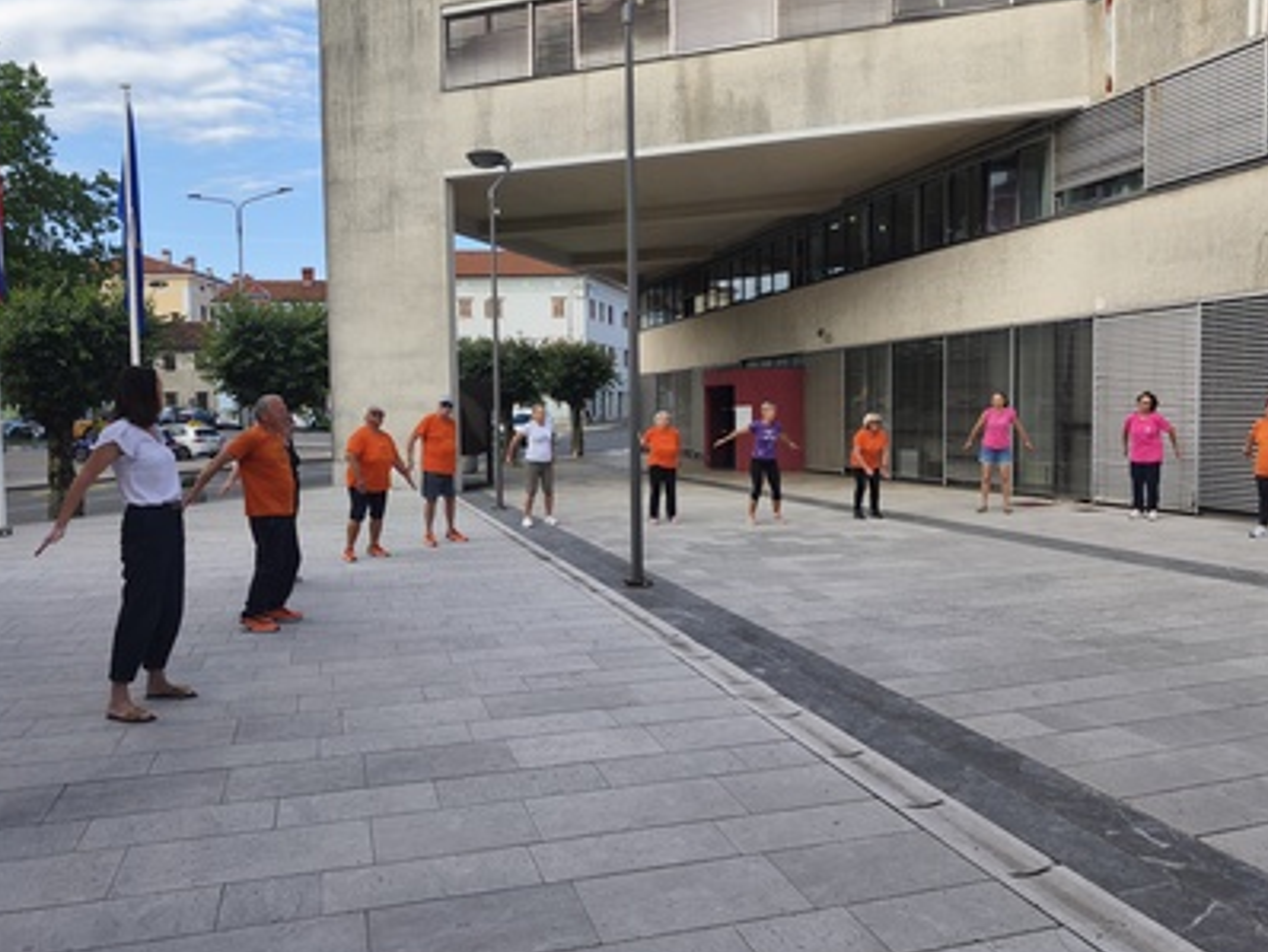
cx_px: 637
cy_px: 468
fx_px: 953
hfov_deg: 67.3
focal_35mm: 26
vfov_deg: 53.1
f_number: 1.65
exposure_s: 1/466
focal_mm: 6.18
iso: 50
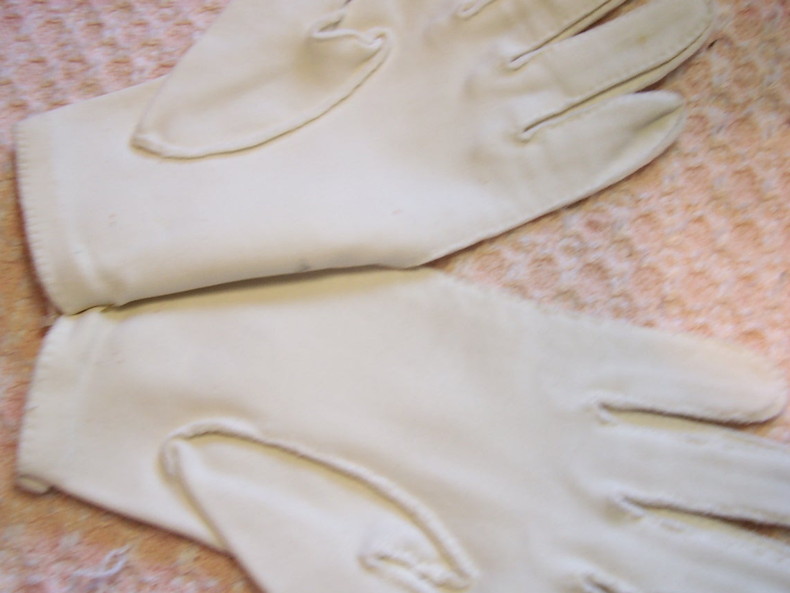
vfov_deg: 36.8
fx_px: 890
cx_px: 377
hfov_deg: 47.8
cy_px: 307
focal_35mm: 39
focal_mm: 5.6
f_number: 2.8
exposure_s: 1/60
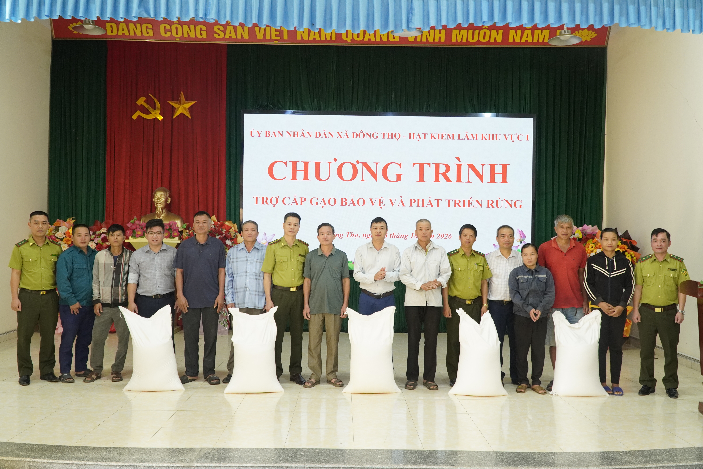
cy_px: 234
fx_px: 615
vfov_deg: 41.7
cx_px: 352
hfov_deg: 59.5
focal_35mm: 32
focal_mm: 21
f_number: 5
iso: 1600
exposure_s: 1/60
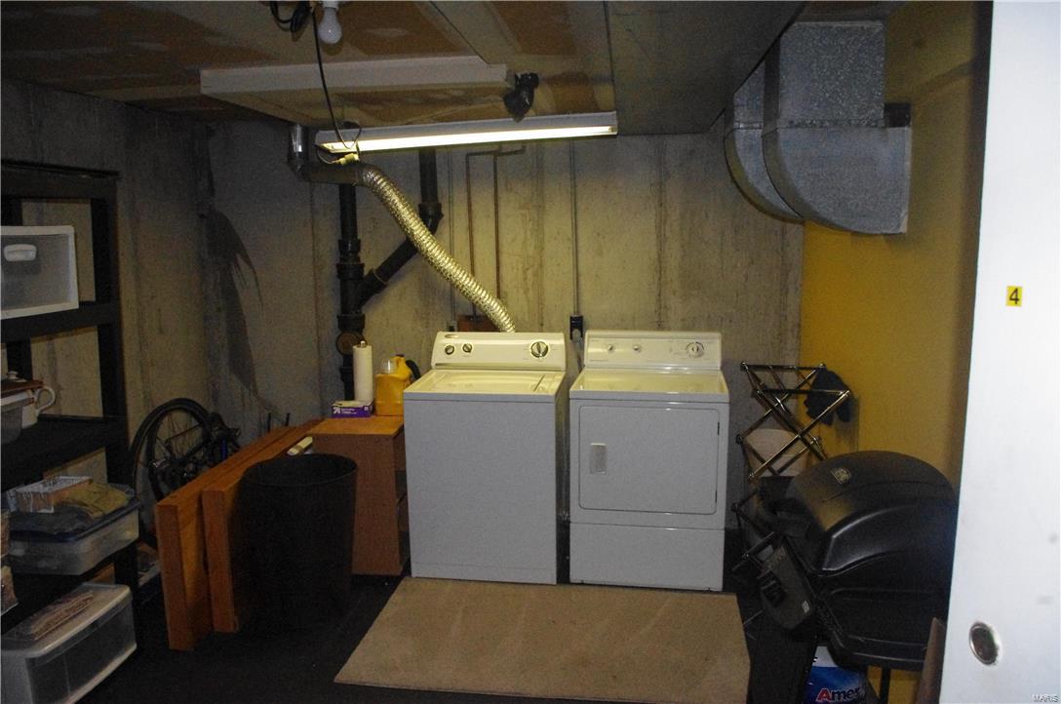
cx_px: 530
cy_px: 352
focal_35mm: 27
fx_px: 795
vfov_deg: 47.8
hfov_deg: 67.5
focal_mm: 18
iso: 6400
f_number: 8
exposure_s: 1/180
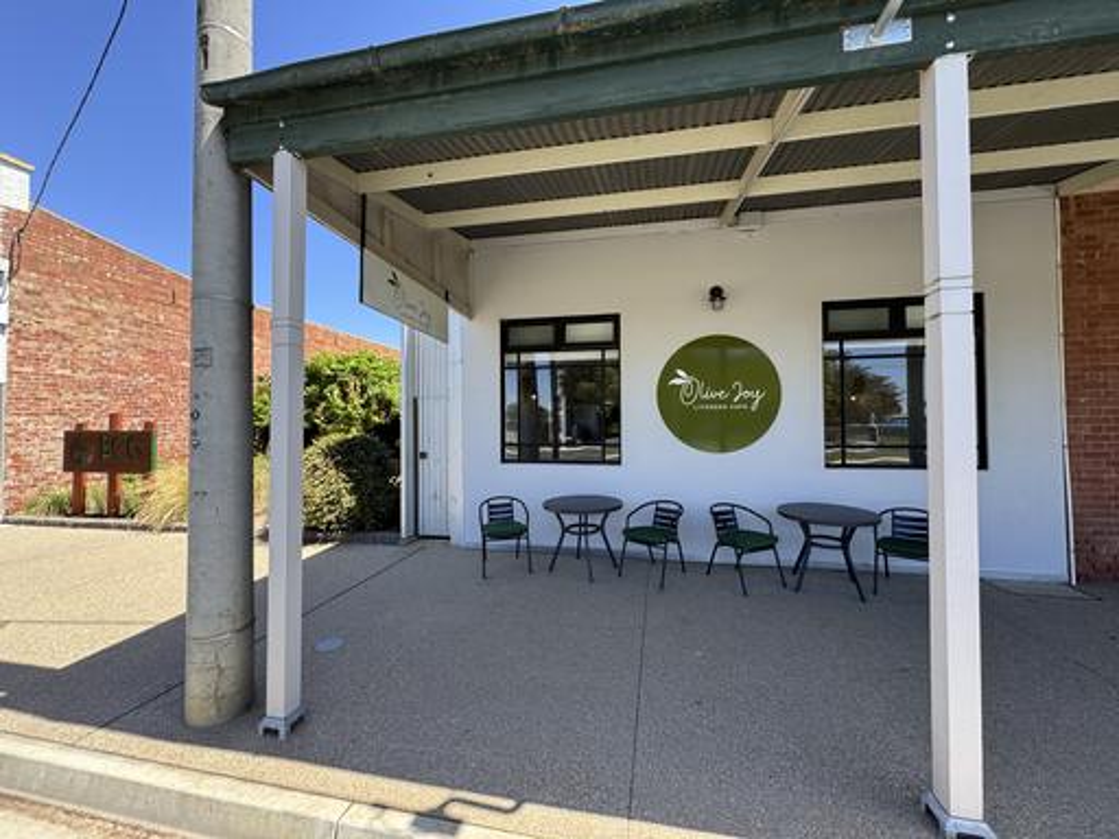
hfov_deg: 102.1
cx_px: 560
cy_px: 420
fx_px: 453
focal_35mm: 14
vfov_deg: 85.7
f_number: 2.2
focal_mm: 2.22
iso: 40
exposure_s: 1/438
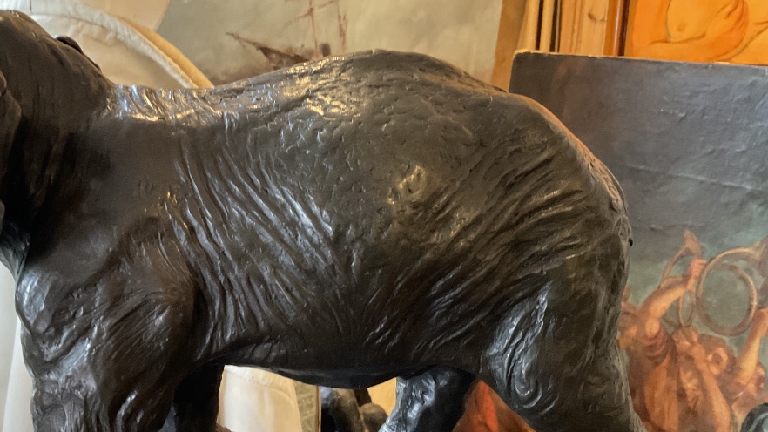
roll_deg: -1.7
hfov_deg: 47.0
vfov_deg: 27.5
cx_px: 294
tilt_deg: -15.8
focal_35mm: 43
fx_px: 876
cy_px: 297
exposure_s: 1/30
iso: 250
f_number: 1.8
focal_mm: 3
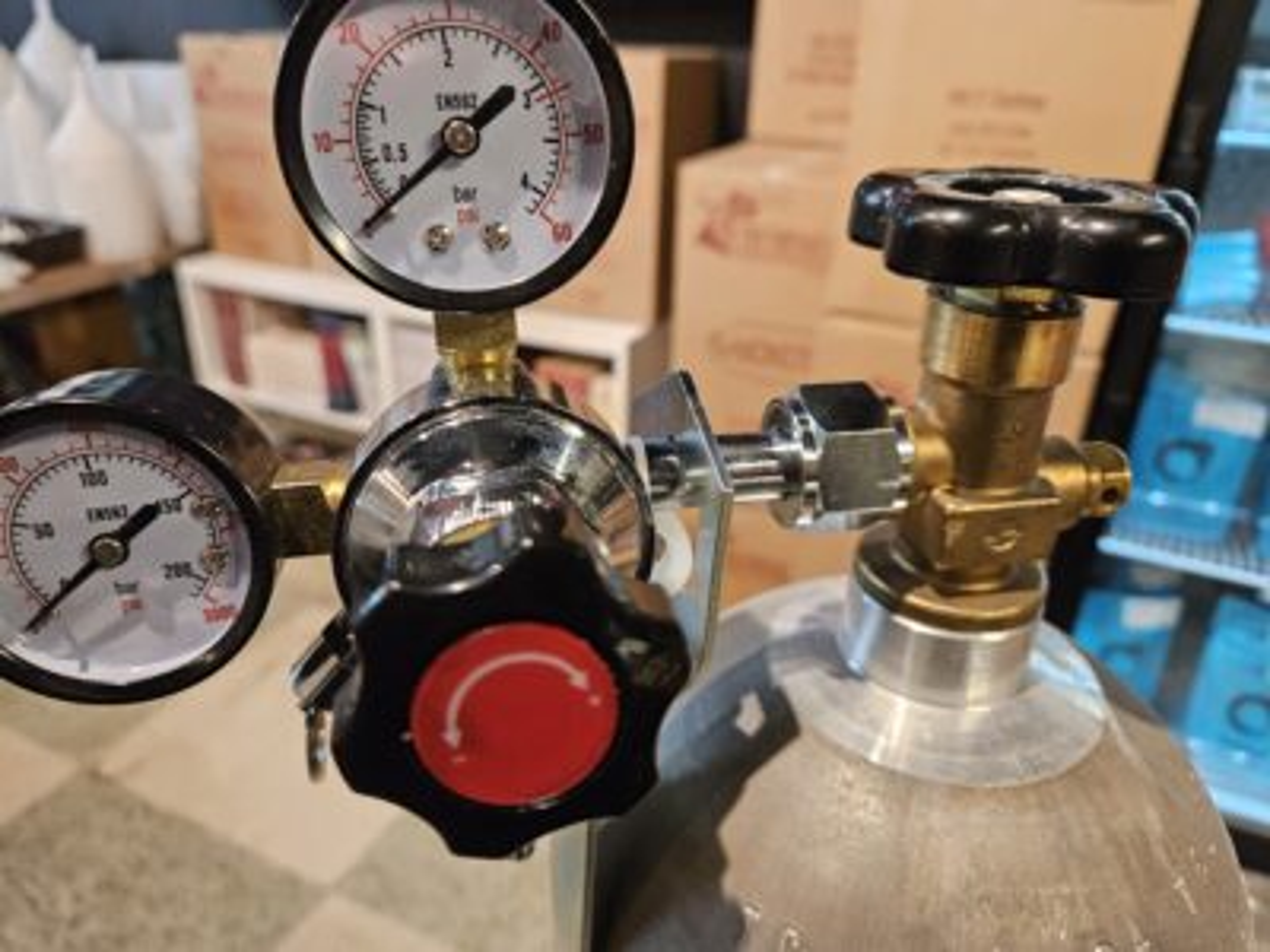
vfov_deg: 58.9
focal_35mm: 23
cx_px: 635
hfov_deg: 73.9
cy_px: 476
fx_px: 844
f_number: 1.8
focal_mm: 5.4
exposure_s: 1/120
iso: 1000
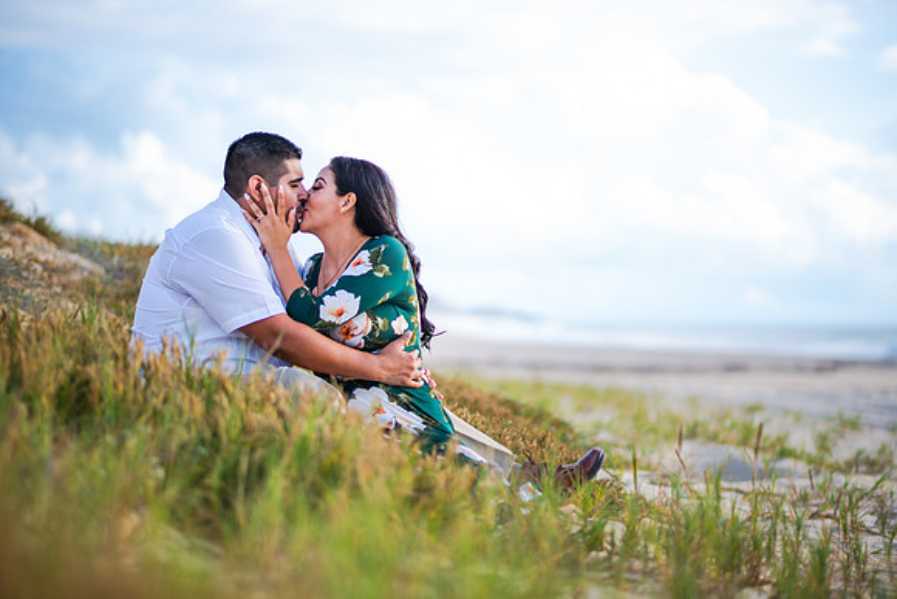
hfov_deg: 23.9
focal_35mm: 85
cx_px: 448
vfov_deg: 16.1
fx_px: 2118
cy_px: 300
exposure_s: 1/640
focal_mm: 85
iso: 64
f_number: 1.8
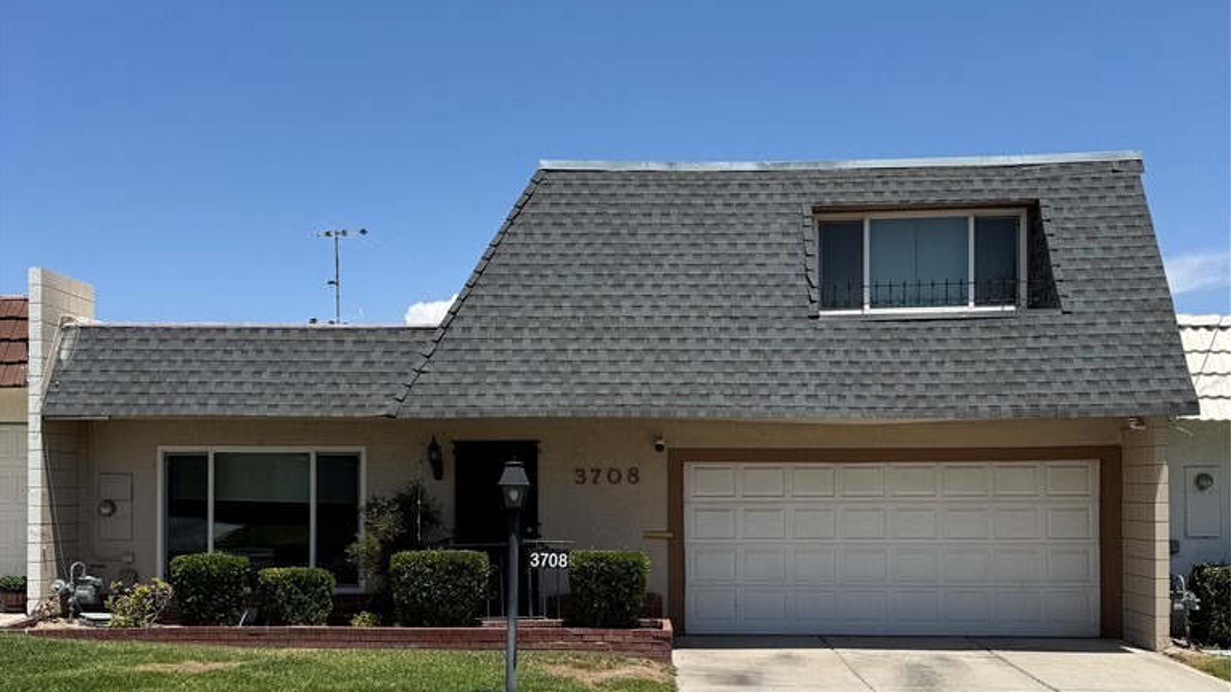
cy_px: 472
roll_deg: +0.0
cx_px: 615
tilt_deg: +1.4
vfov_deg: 33.4
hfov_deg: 56.6
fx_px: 1142
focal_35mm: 35
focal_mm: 6.76
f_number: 1.78
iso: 80
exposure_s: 1/5814
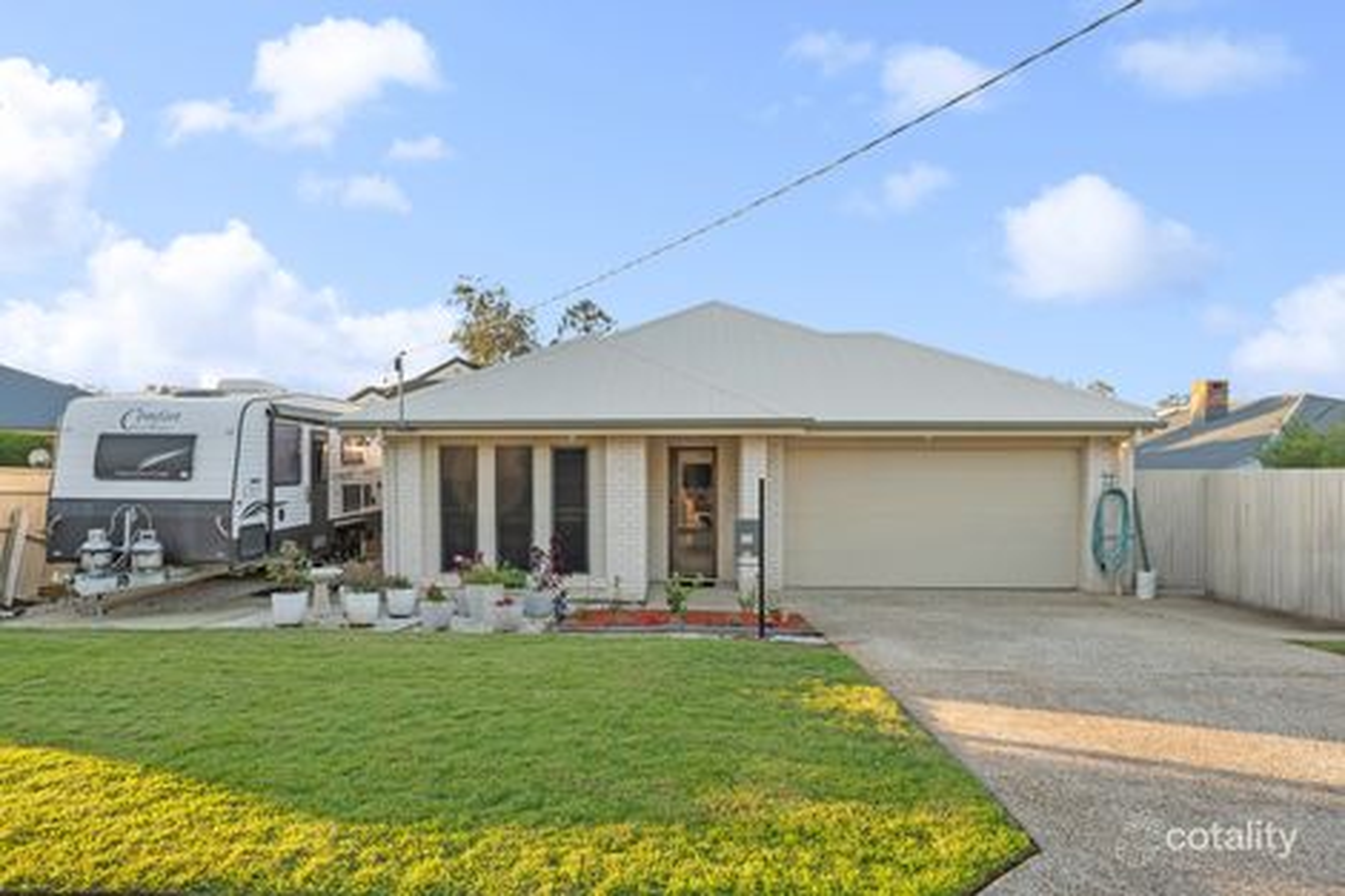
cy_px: 448
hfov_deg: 84.0
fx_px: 747
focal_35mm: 20
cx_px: 672
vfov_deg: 61.9
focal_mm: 20
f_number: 11
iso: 320
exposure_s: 1/50
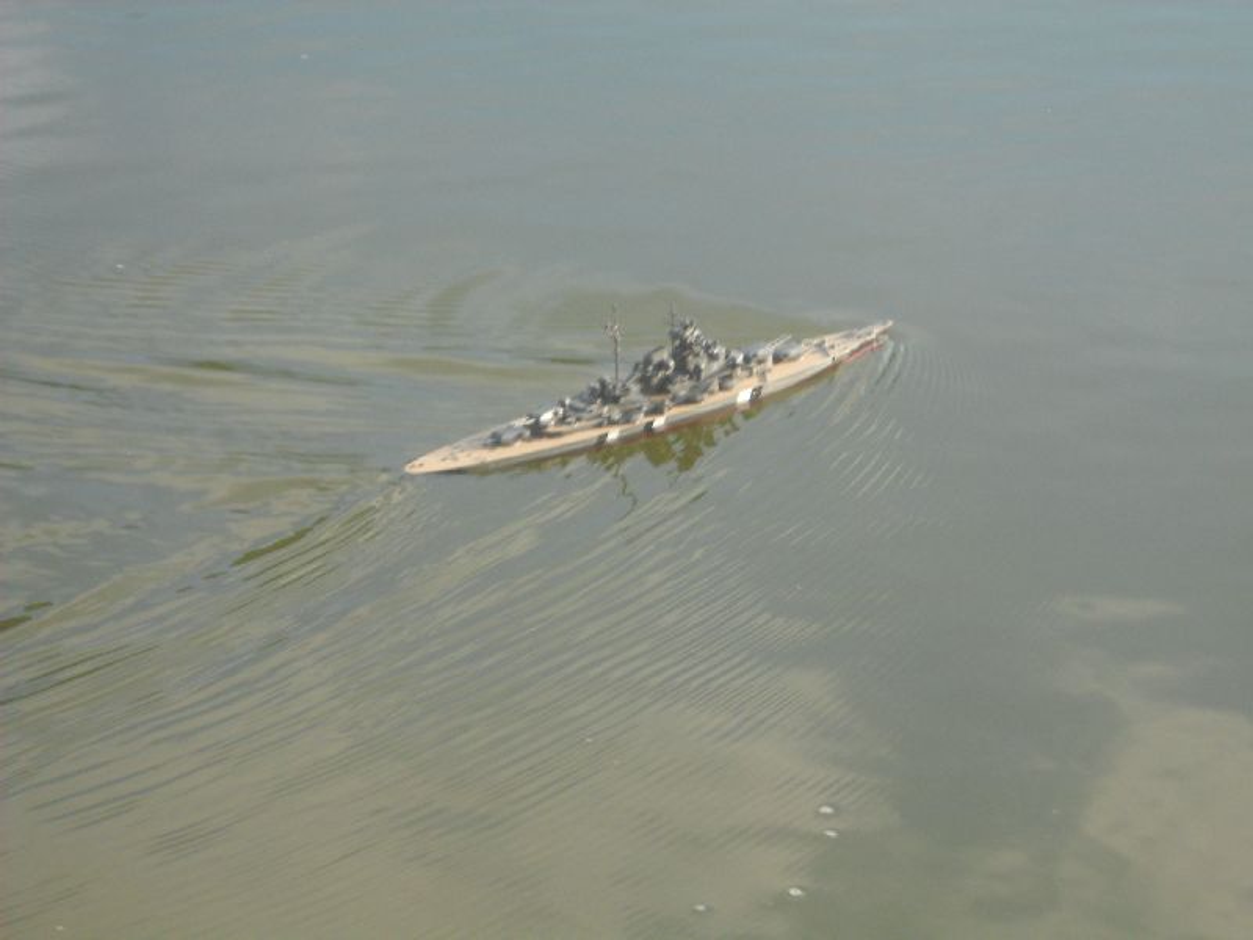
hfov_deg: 13.6
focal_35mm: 145
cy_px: 470
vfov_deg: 10.2
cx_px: 626
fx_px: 5249
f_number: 6.7
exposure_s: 1/125
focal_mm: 24.03
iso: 124
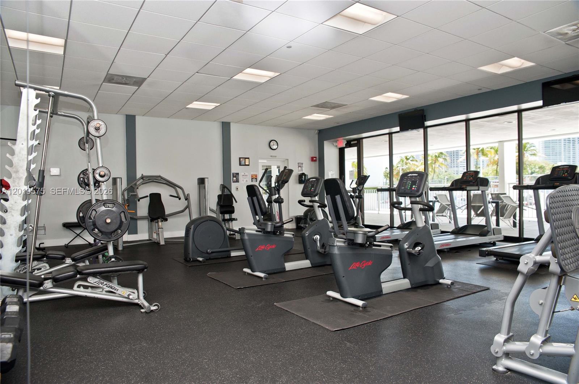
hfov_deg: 73.8
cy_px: 192
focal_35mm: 24
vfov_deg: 53.0
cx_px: 290
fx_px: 386
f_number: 5.6
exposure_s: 1/125
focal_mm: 24
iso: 400
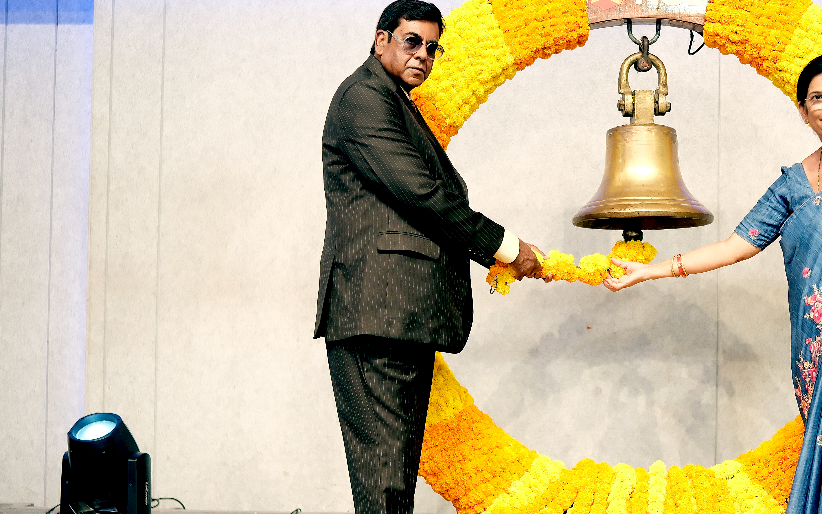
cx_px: 613
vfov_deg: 18.1
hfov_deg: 28.2
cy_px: 247
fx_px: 1613
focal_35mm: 72
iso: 200
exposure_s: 1/125
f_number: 1.2
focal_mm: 27
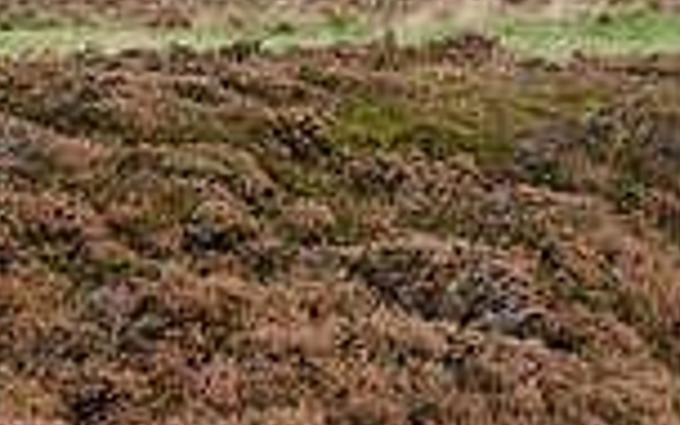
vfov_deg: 7.7
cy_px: -143
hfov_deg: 12.2
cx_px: 738
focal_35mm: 169
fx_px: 3132
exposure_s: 1/200
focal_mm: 29
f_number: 8
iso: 100
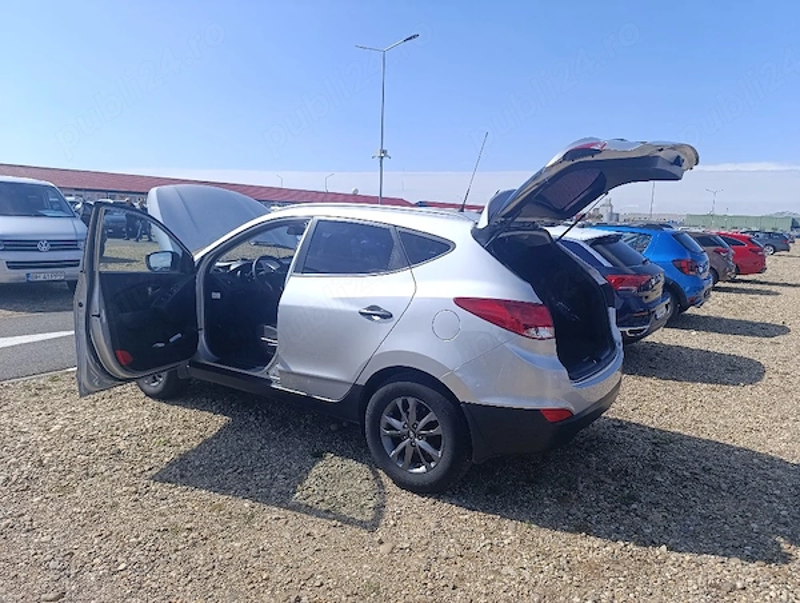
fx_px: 532
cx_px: 400
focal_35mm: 23
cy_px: 302
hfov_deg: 73.8
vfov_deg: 59.0
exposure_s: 1/769
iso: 50
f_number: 1.6
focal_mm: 6.14
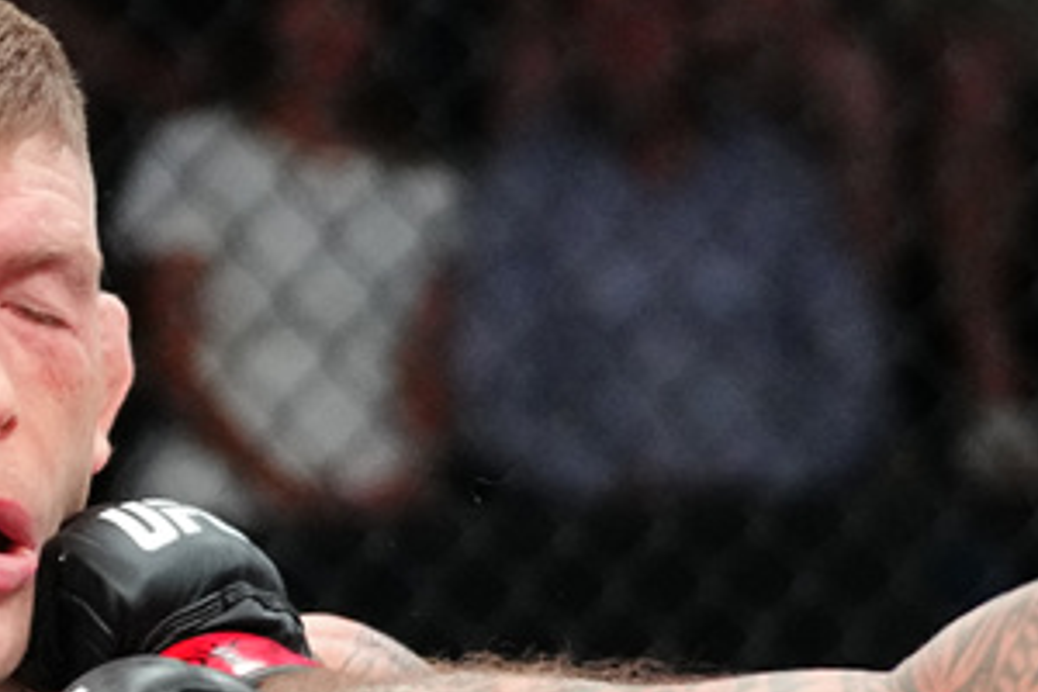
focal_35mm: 252
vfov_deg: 5.4
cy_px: 907
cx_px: 865
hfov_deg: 8.2
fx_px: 7265
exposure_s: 1/1250
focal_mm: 70
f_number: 2.8
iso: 5000
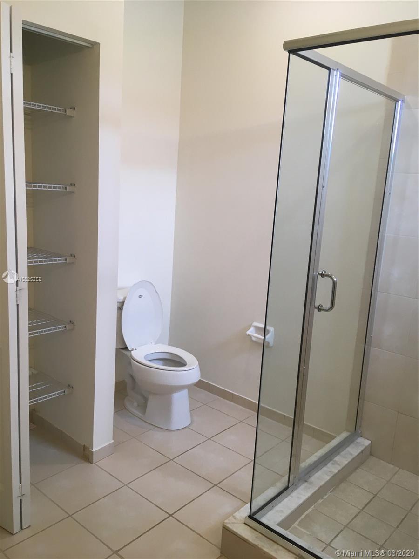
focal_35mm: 29
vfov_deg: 61.7
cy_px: 280
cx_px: 210
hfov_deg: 48.2
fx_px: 468
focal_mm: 4.15
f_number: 2.2
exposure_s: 1/30
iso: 32
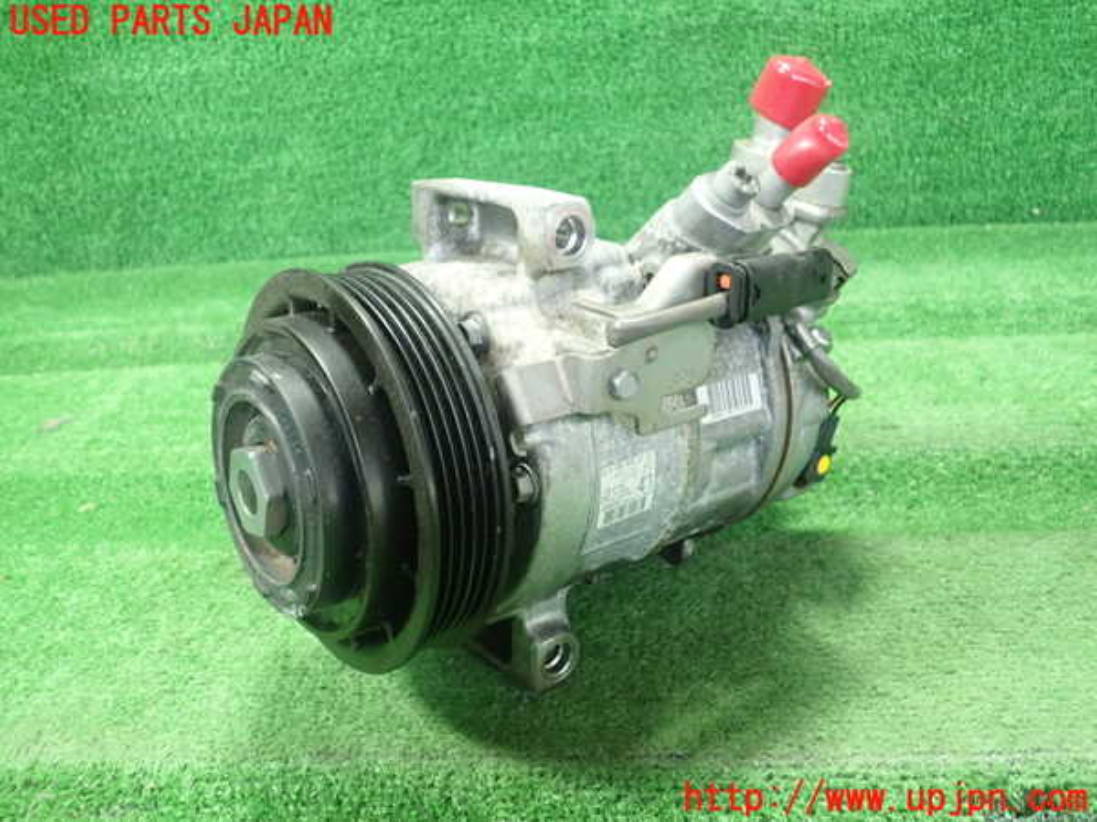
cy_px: 411
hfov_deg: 60.0
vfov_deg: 46.8
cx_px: 548
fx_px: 951
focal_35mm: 30
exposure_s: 1/100
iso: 800
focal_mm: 5.5
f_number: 2.3
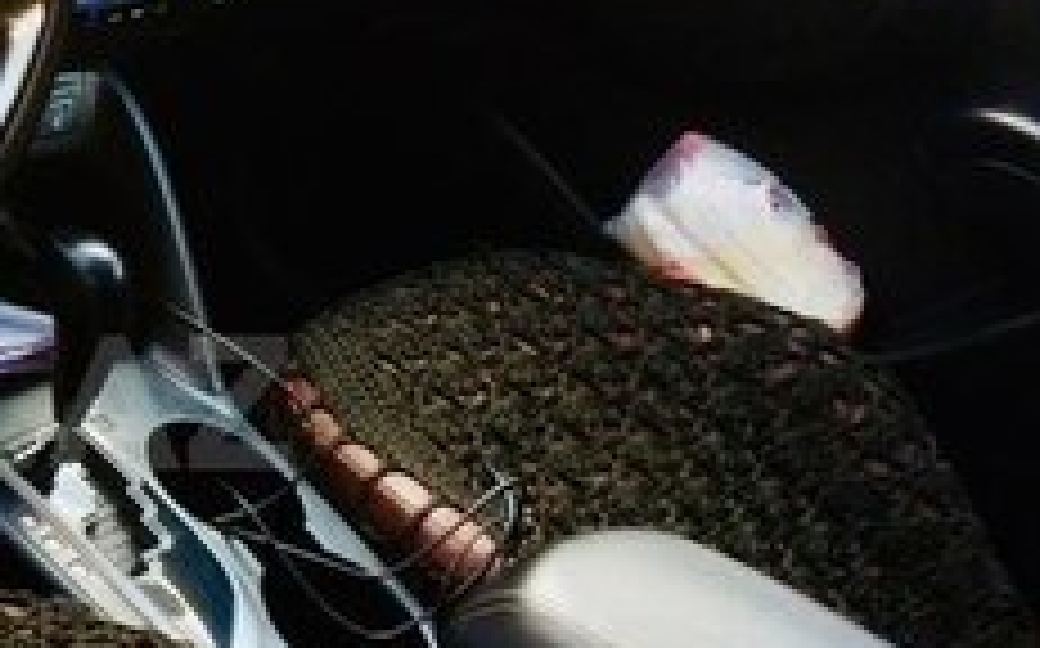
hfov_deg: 22.0
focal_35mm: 88
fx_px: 2492
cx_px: -171
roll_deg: -21.2
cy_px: 403
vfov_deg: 14.8
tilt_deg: -34.9
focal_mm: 4.15
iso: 50
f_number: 2.2
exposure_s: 1/50
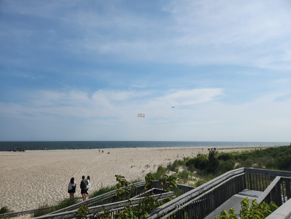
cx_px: 146
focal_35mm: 23
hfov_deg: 73.9
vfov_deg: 58.9
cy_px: 110
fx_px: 193
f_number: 1.8
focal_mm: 5.4
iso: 20
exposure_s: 1/4385
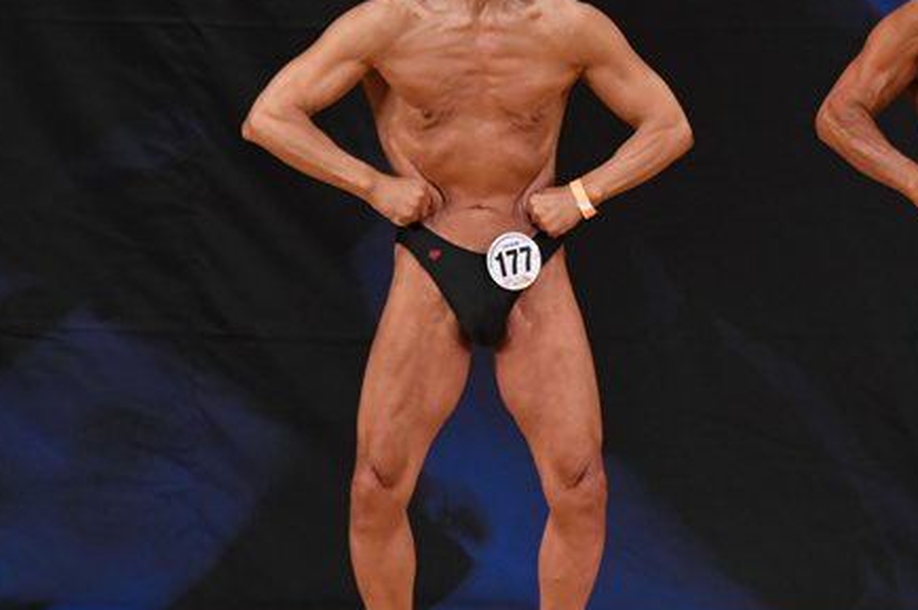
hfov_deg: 3.9
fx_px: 13627
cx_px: 735
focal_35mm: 535
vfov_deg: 2.6
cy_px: 226
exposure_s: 1/400
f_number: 5.6
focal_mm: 200
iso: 3200
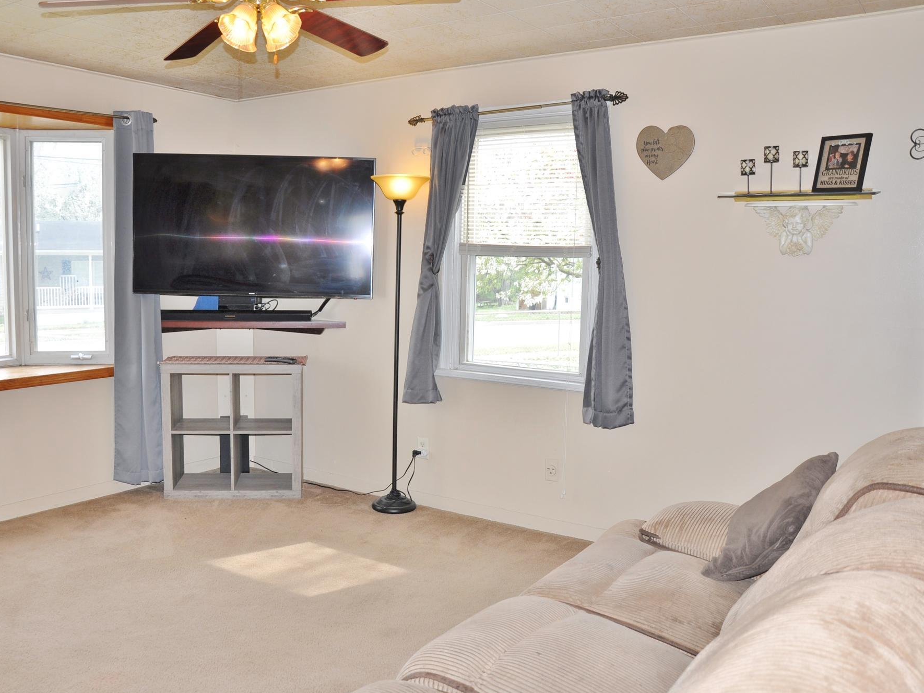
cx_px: 416
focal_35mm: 30
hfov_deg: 59.8
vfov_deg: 46.8
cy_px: 351
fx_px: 801
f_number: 5.6
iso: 200
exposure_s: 1/60
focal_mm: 18
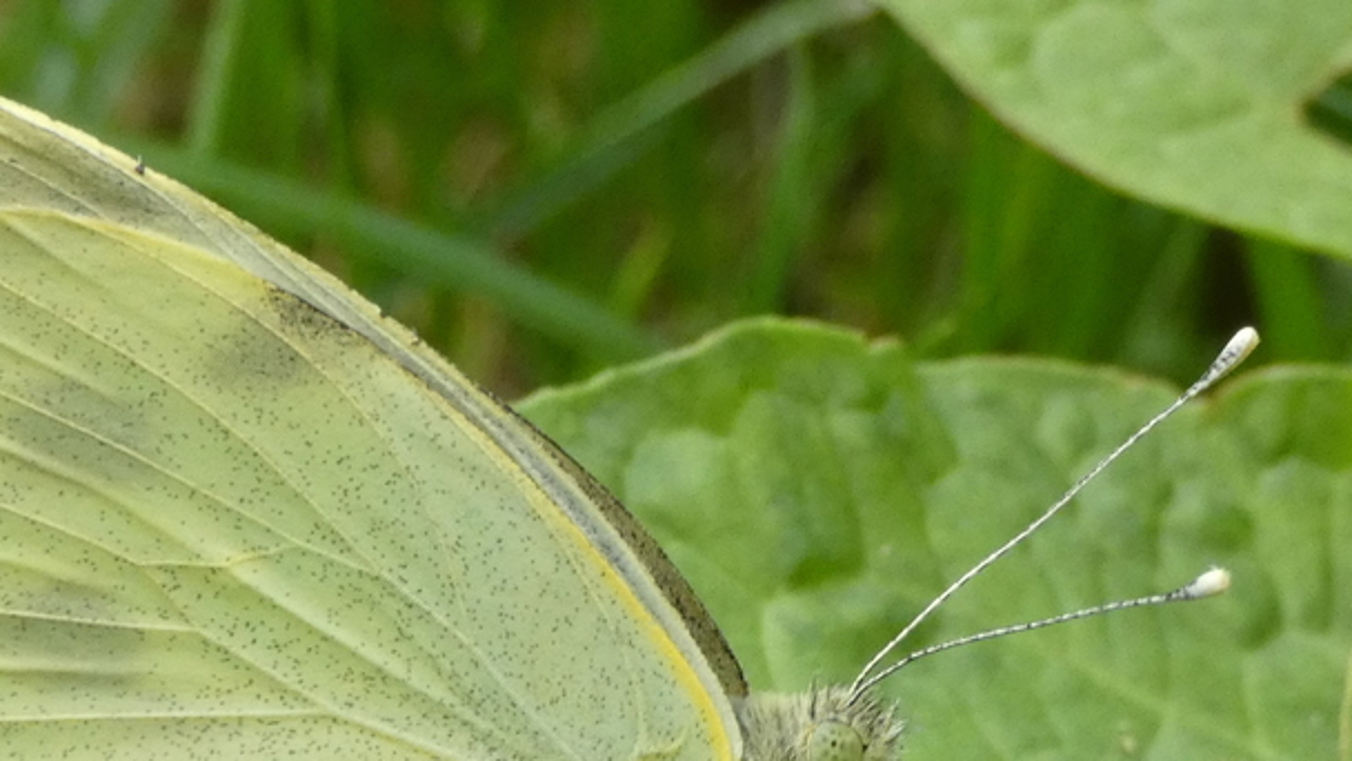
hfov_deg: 12.0
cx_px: 464
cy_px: 592
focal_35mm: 179
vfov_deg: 6.8
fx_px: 6417
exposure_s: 1/80
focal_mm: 21
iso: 500
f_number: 5.1
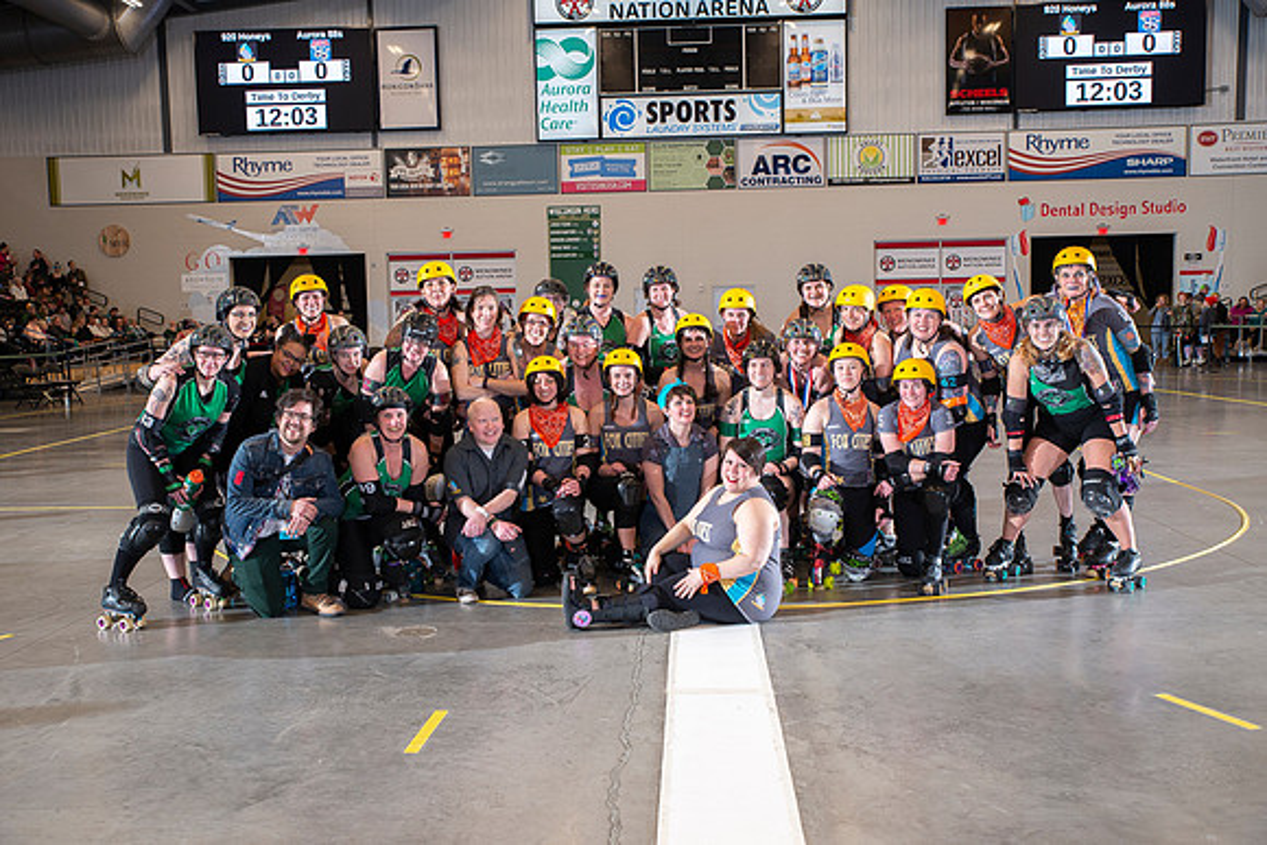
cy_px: 422
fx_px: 1267
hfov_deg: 53.1
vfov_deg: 36.9
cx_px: 634
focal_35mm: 36
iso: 640
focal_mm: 36
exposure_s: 1/160
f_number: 6.3
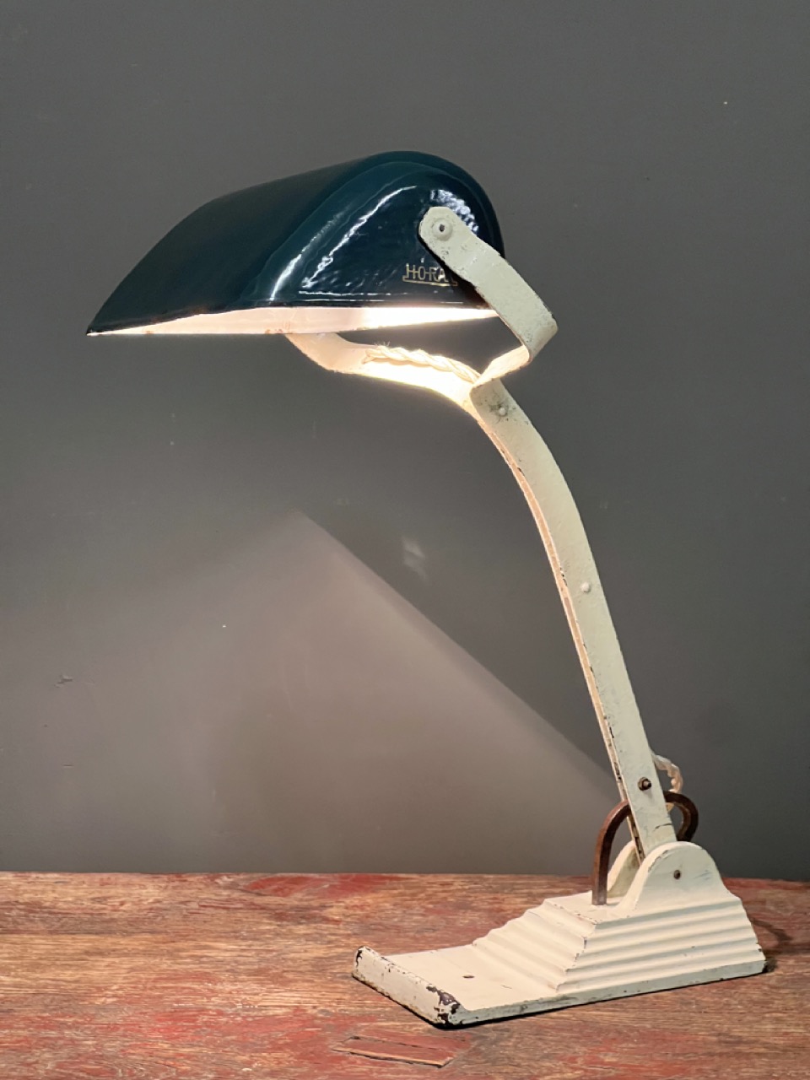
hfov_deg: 19.1
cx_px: 405
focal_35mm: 77
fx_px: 2402
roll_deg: -0.8
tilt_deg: -5.4
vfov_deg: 25.3
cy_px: 540
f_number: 2.8
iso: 800
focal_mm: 9
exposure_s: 1/50
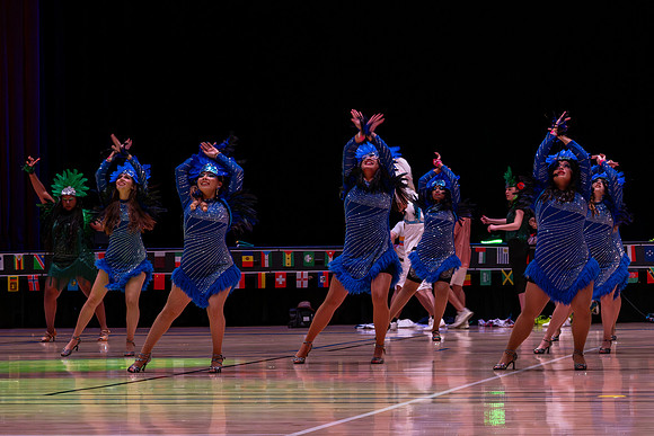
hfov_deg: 15.9
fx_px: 2326
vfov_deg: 10.7
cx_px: 553
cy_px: 219
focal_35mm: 128
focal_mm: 67
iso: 2000
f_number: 5.6
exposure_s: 1/80
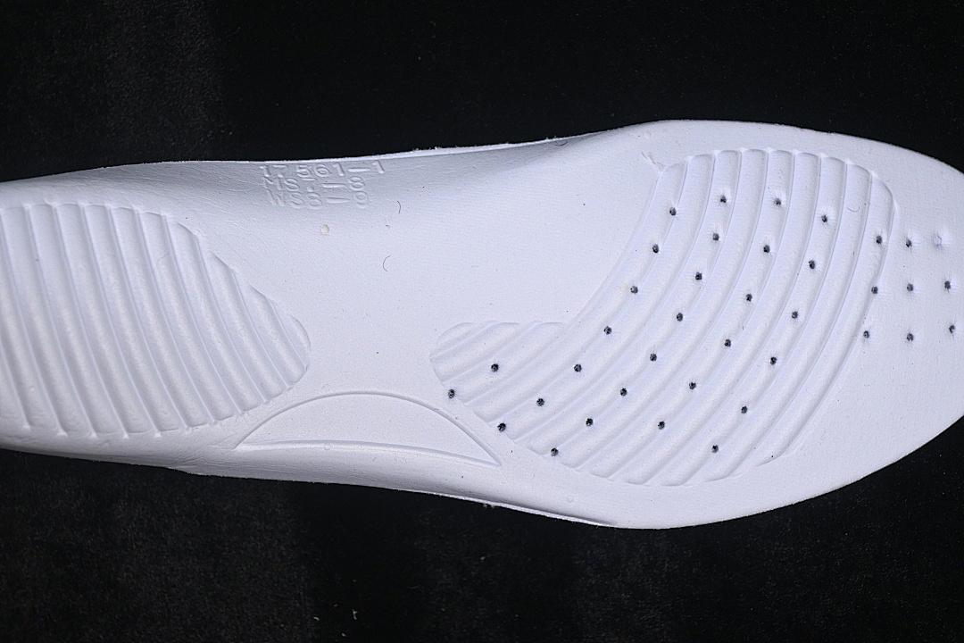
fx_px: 2008
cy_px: 322
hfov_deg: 27.0
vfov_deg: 18.2
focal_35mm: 75
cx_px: 482
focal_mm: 50
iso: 160
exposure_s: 1/60
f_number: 7.1
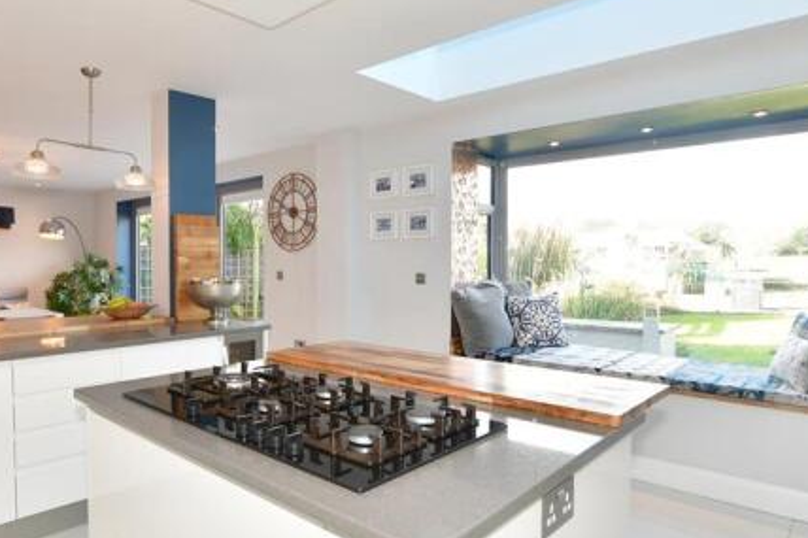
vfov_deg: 55.1
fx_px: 516
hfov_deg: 74.9
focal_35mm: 23
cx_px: 306
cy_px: 261
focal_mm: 10
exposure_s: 1/20
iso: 200
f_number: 8
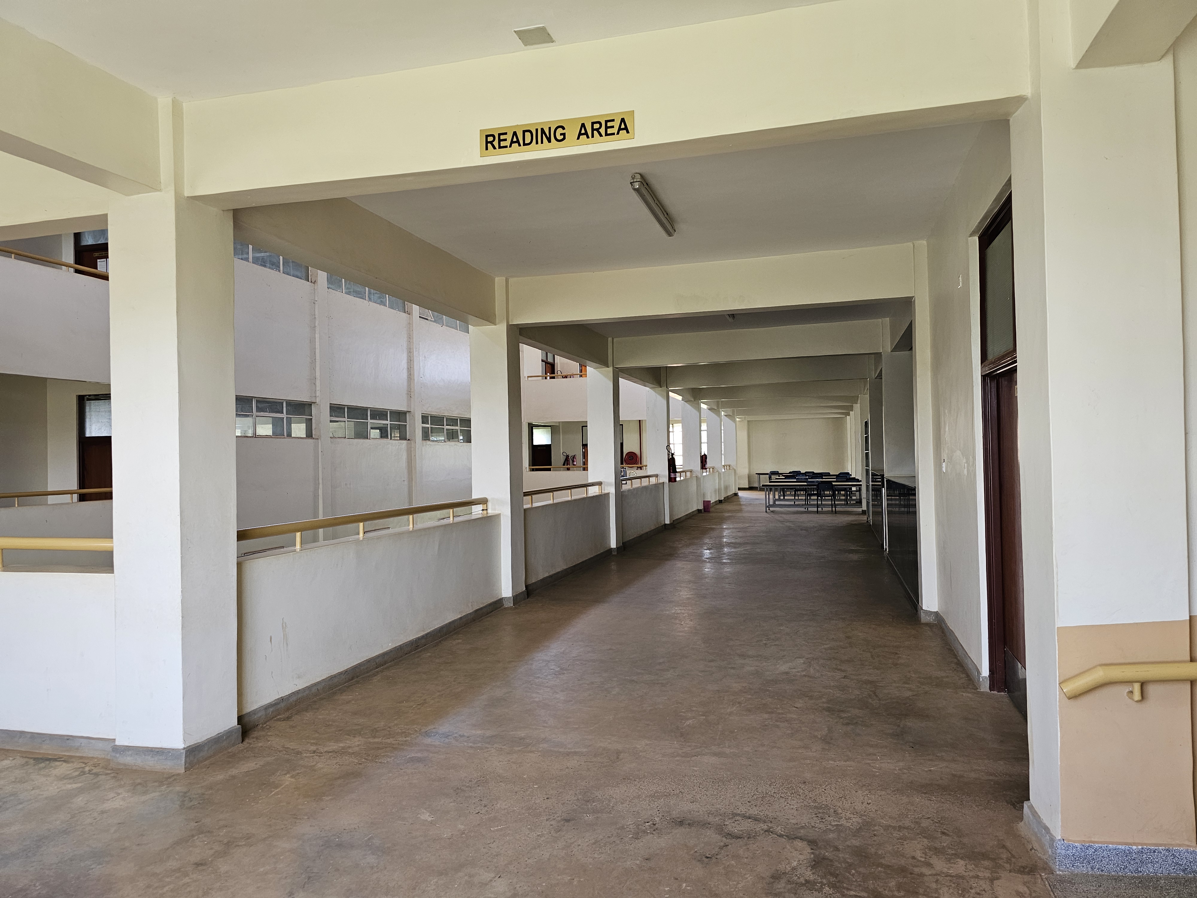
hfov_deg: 73.9
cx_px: 598
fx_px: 795
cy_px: 449
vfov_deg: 58.9
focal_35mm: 23
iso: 160
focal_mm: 6.3
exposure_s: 1/207
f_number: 1.7
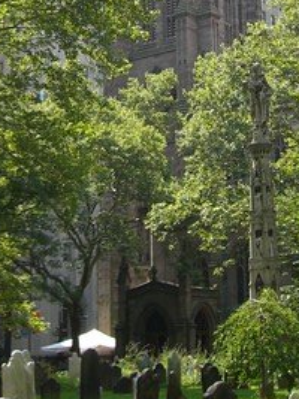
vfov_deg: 21.0
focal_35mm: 91
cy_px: 19
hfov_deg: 16.2
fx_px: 1049
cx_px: 169
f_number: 2.7
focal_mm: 6.2
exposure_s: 1/320
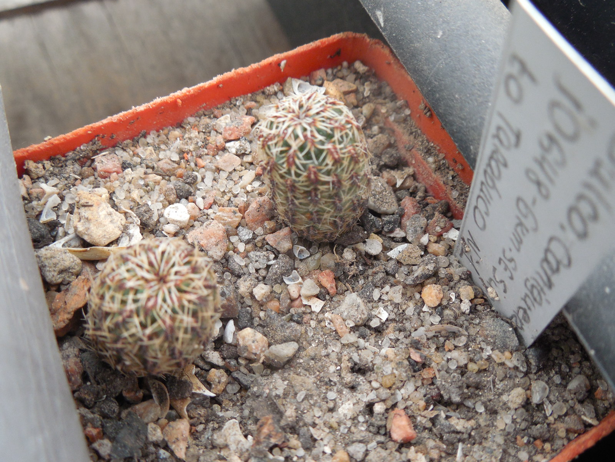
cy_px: 231
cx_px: 308
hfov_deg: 58.4
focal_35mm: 31
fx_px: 551
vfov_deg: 45.4
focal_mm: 5.6
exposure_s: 1/30
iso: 250
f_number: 3.6
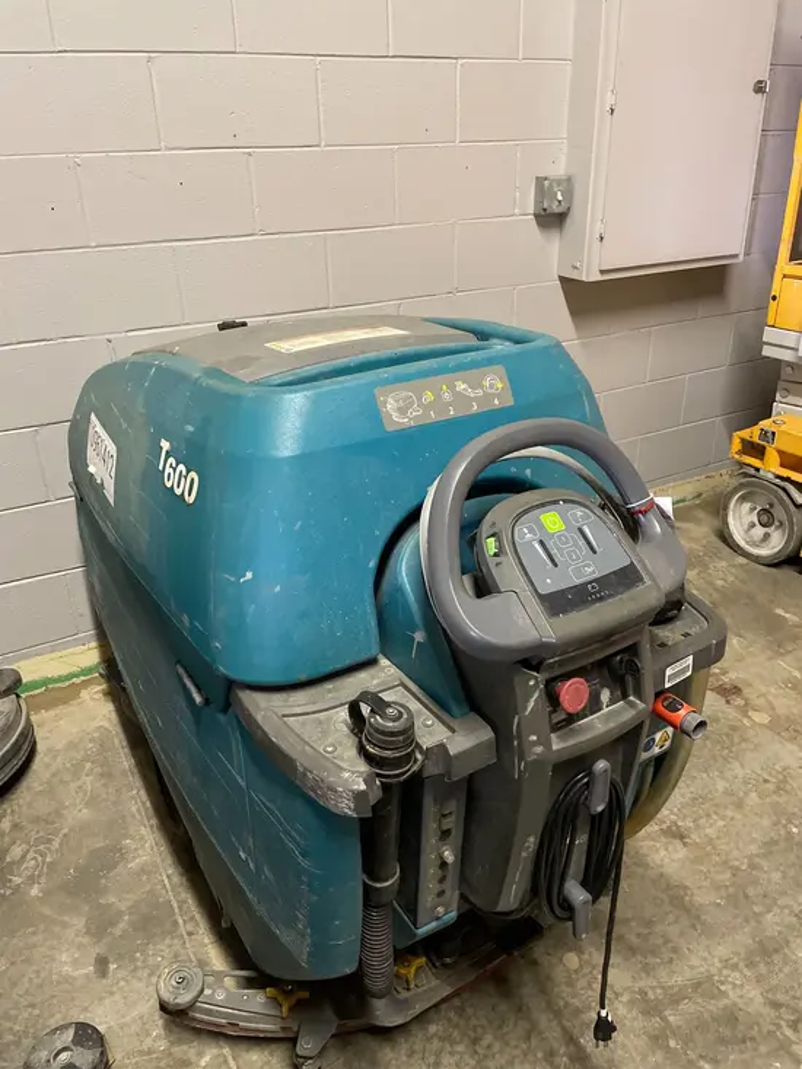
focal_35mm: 26
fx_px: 803
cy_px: 534
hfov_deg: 53.1
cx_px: 401
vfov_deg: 67.3
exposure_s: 1/40
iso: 500
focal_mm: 4.2
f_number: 1.6
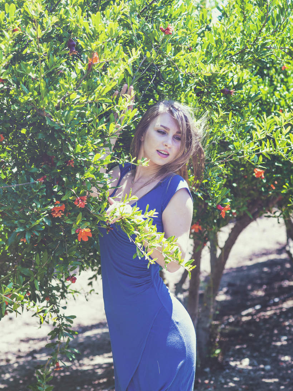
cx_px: 161
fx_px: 1185
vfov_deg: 18.7
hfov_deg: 14.1
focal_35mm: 105
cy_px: 196
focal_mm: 85
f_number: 4.5
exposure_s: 1/200
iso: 200
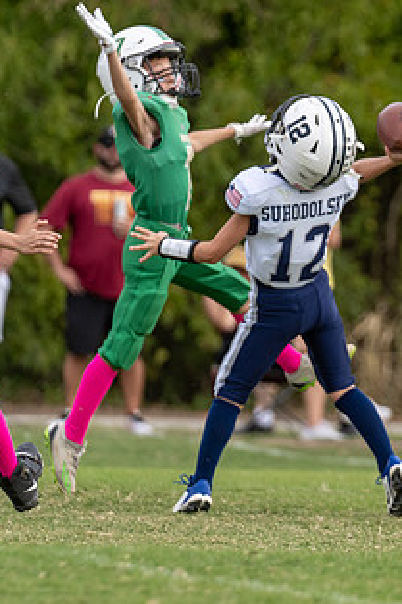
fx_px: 9759
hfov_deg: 2.4
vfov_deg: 3.5
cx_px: 491
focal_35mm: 582
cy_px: 256
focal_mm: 200
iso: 200
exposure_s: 1/1250
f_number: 3.5
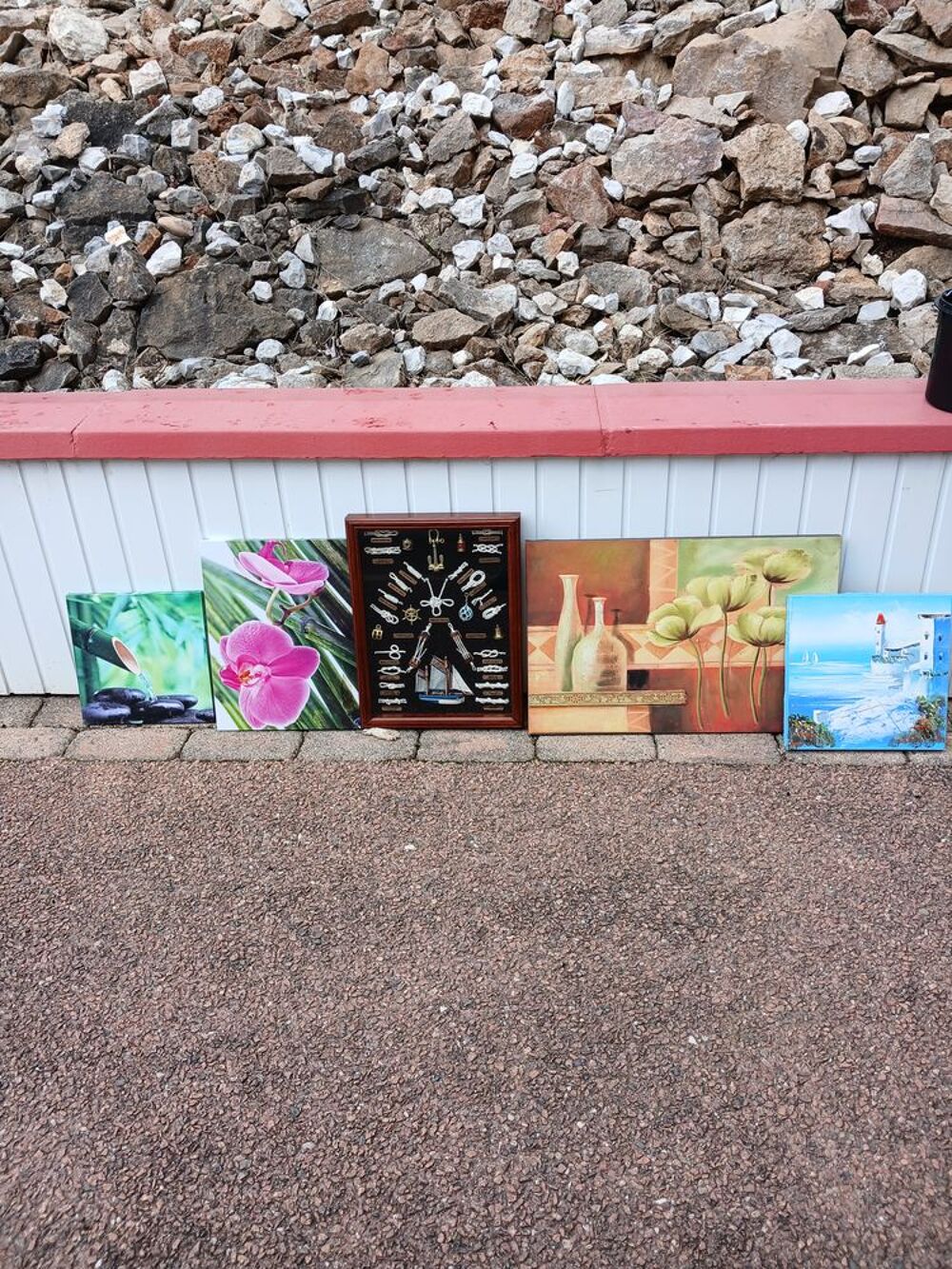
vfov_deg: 65.3
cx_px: 476
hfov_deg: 51.4
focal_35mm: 27
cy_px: 634
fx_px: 990
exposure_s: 1/194
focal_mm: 3.98
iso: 20
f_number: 1.8
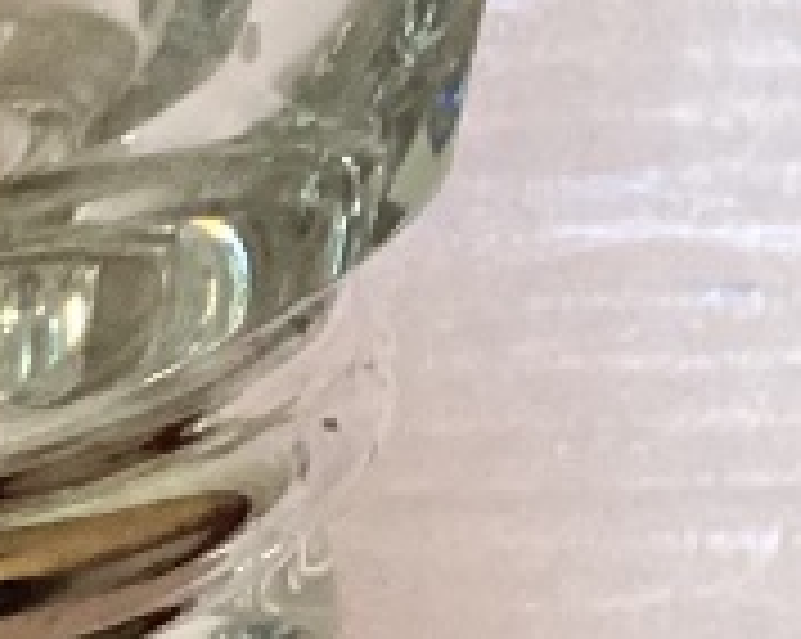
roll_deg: -2.0
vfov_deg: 7.5
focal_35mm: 204
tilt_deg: -17.9
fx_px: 4831
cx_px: -734
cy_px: 810
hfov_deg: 9.0
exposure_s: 1/25
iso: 400
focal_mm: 3.3
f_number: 2.4
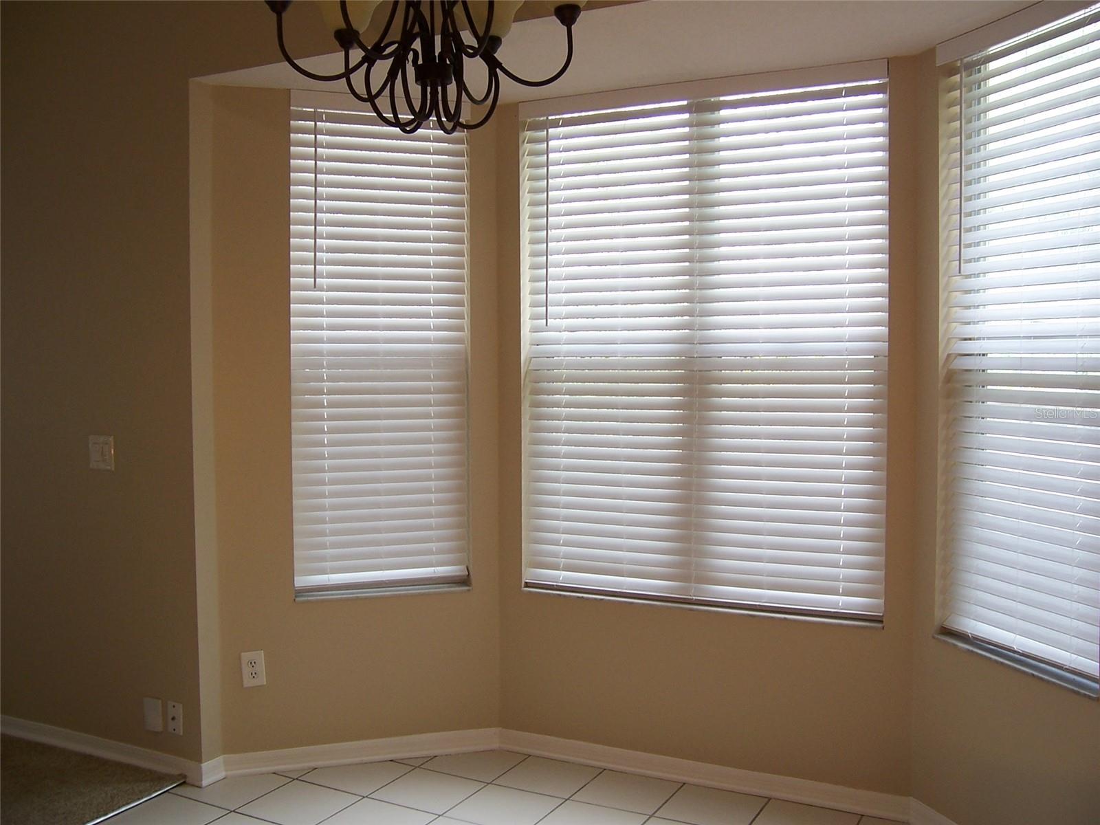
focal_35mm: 33
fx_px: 1049
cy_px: 412
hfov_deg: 55.4
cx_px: 550
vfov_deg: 42.9
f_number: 3.4
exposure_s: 1/30
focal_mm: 5.5
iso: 80
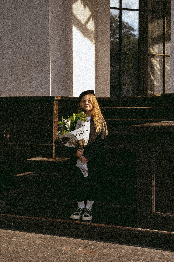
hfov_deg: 23.8
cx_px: 87
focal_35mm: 57
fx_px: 413
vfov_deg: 35.1
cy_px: 131
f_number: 4
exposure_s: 1/400
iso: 64
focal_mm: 38
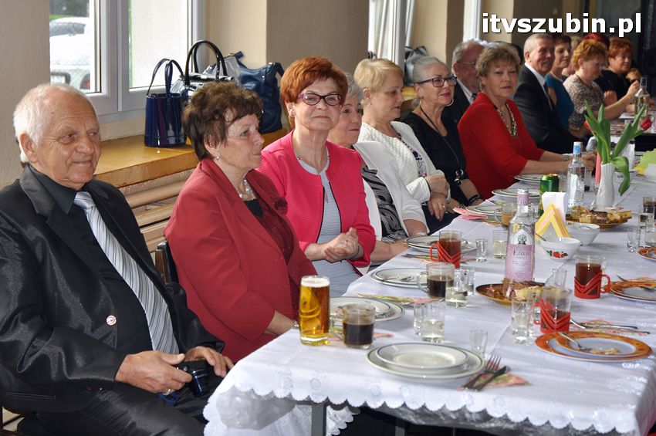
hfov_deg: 29.3
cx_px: 328
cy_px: 218
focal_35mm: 69
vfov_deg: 19.7
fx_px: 1256
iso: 200
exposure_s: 1/60
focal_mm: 46
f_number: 4.5
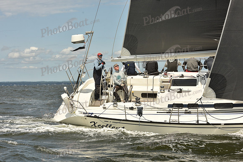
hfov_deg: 24.8
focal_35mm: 82
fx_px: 554
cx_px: 122
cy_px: 81
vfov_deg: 16.7
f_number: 10
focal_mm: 82
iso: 250
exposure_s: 1/800
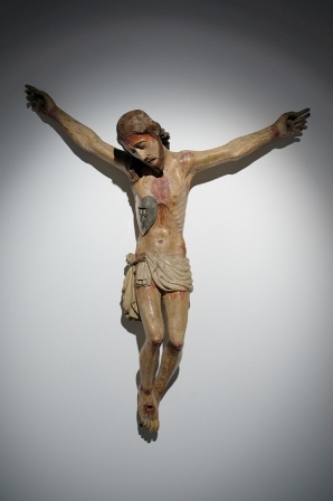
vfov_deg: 65.5
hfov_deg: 46.3
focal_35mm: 28
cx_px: 166
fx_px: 389
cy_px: 250
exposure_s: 1/40
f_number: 3.5
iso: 400
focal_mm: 28
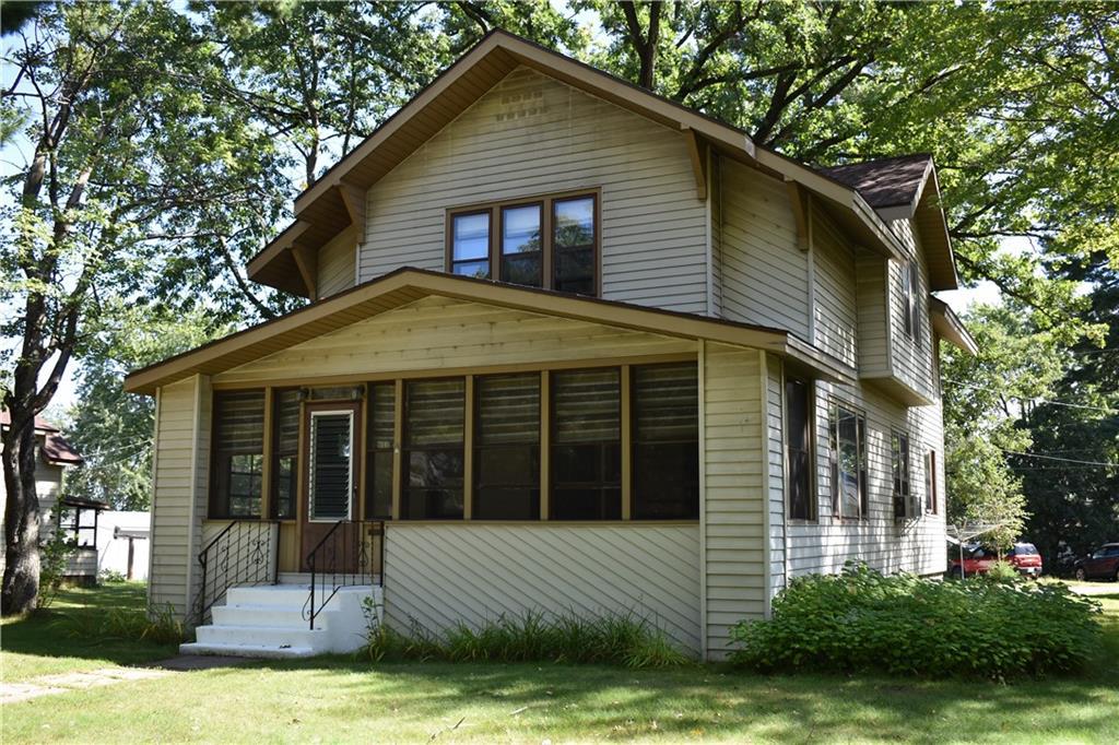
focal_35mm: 36
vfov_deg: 36.8
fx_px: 1119
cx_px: 560
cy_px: 372
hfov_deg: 53.1
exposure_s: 1/250
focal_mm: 24
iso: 220
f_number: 5.6
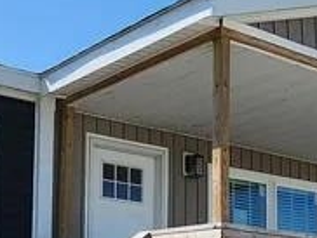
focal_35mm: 77
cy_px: 274
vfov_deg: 18.3
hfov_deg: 25.2
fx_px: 706
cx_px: 122
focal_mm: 2.2
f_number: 2.2
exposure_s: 1/2198
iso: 50
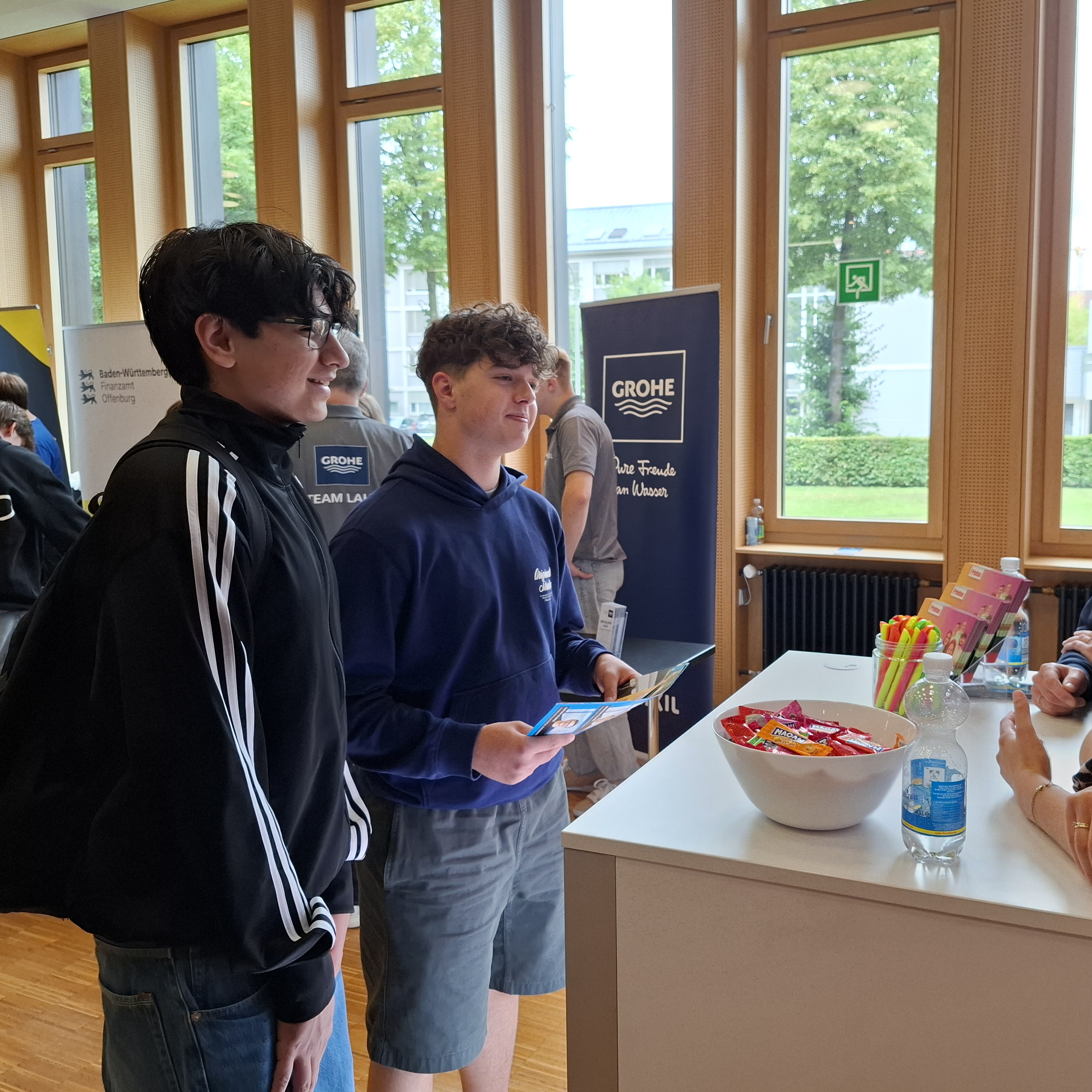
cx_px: 628
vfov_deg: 57.3
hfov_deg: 57.1
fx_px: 999
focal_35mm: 28
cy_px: 529
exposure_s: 1/100
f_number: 1.8
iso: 100
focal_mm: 5.54
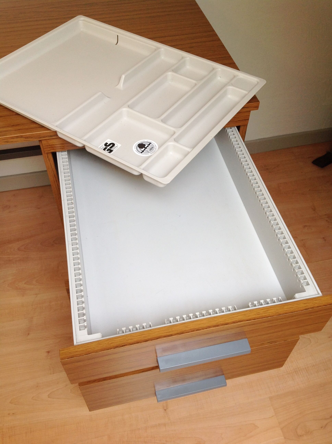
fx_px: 449
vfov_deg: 52.7
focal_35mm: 35
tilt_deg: -50.2
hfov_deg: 40.6
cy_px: 222
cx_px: 166
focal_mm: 4.28
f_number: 2.4
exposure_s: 1/30
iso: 64
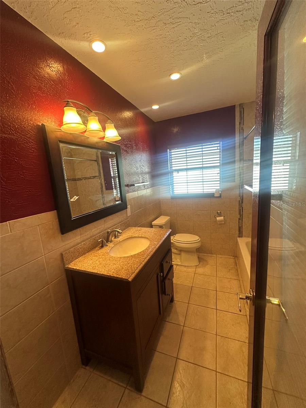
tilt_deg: -8.3
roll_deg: +3.8
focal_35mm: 14
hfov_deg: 85.7
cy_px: 204
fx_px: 165
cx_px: 153
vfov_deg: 102.1
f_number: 2.2
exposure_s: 1/120
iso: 200
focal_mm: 2.22
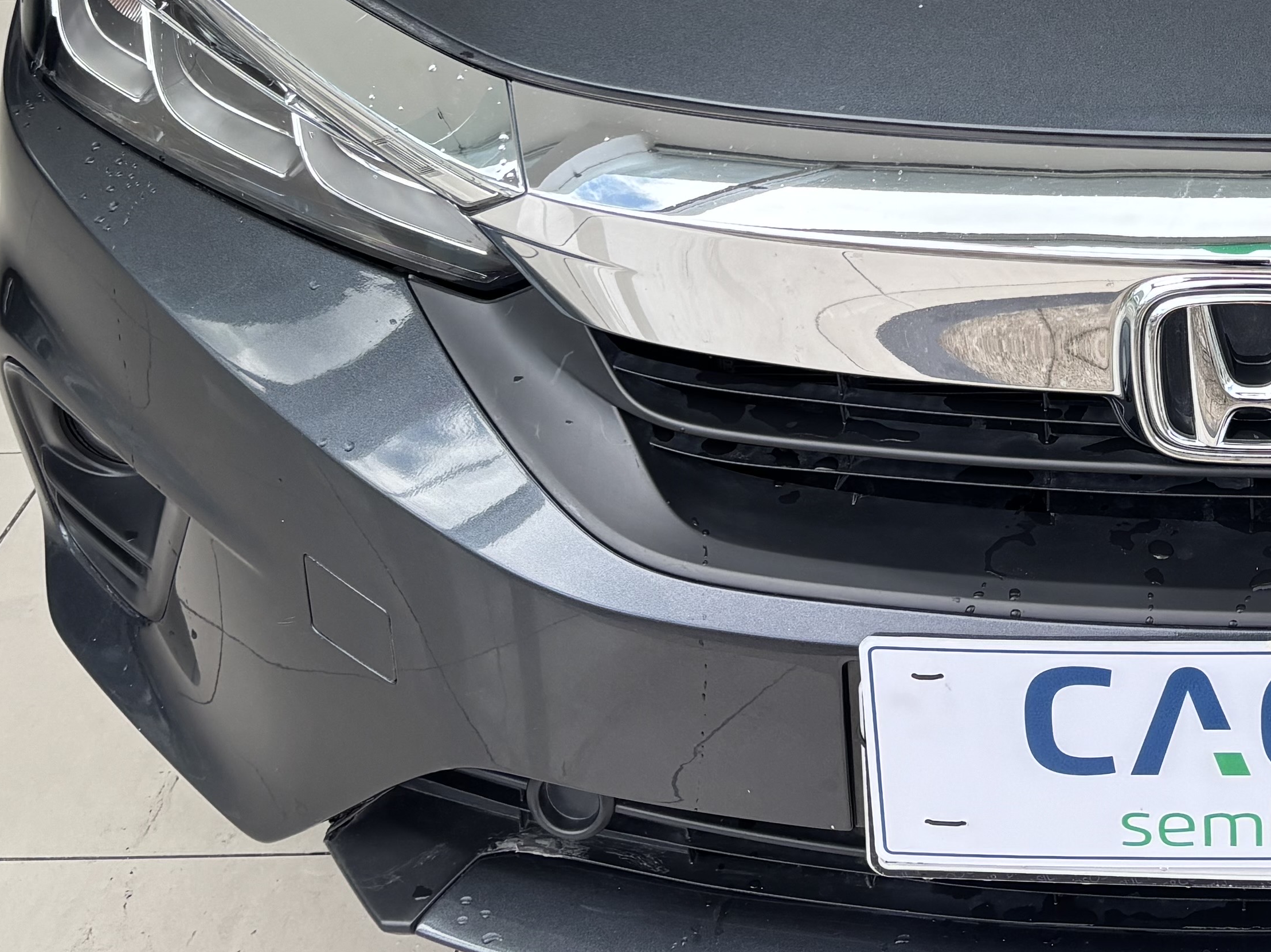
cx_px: 1226
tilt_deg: -21.4
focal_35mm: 67
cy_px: -154
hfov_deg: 27.5
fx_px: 2460
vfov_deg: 20.6
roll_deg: -0.4
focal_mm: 5.96
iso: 50
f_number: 1.6
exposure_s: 1/488
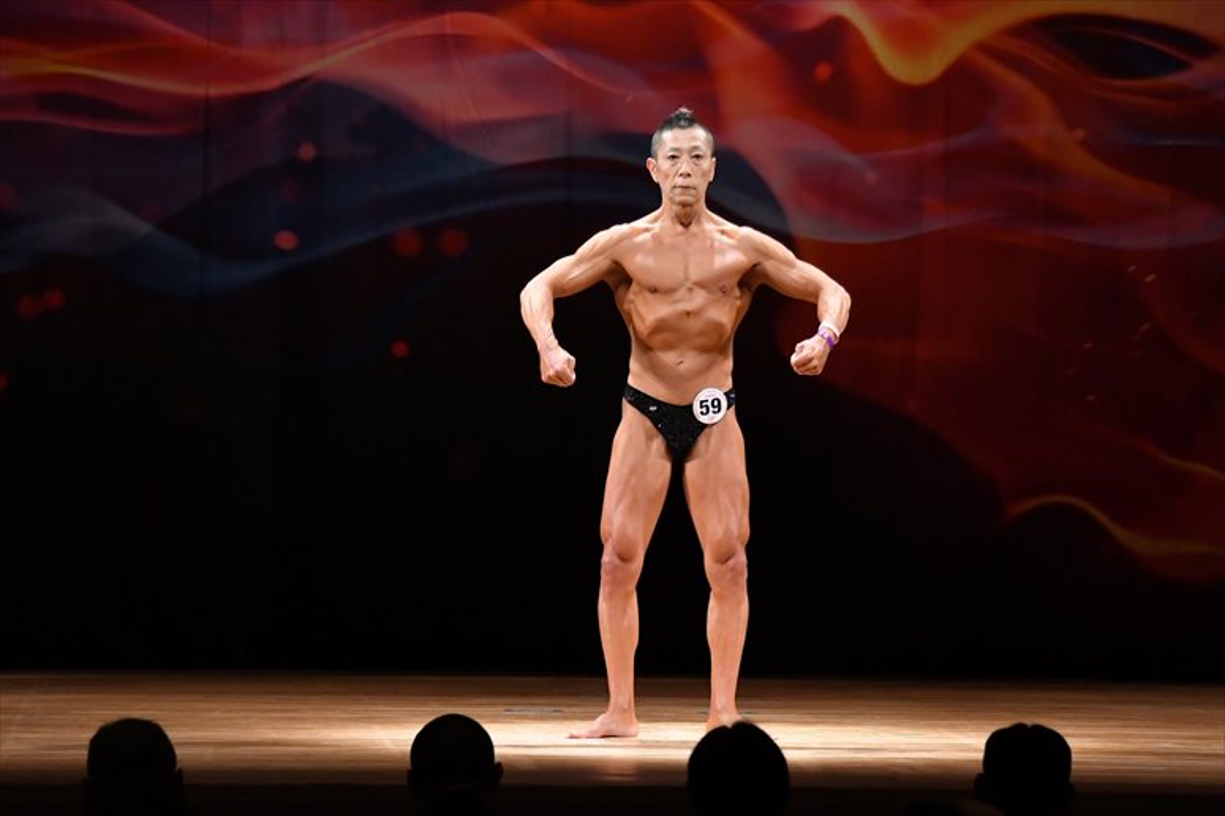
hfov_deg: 10.2
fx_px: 6870
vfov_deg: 6.8
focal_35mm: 202
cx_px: 612
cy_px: 408
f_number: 5.6
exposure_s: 1/400
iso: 4000
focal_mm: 135
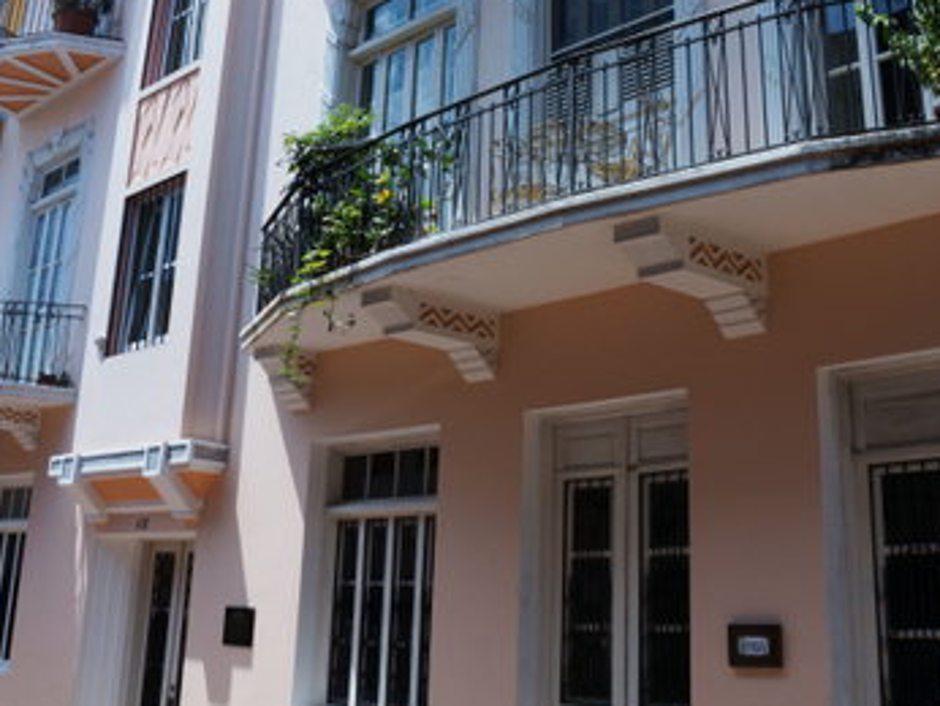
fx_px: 1223
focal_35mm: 45
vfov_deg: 30.9
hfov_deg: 42.0
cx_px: 432
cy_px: 81
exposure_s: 1/25
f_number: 18
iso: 100
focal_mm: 18
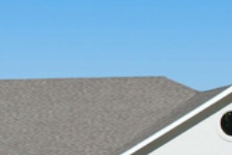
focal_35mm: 173
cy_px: 22
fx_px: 1116
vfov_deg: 7.9
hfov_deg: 11.7
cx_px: -14
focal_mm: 30
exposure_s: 1/320
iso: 100
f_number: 9
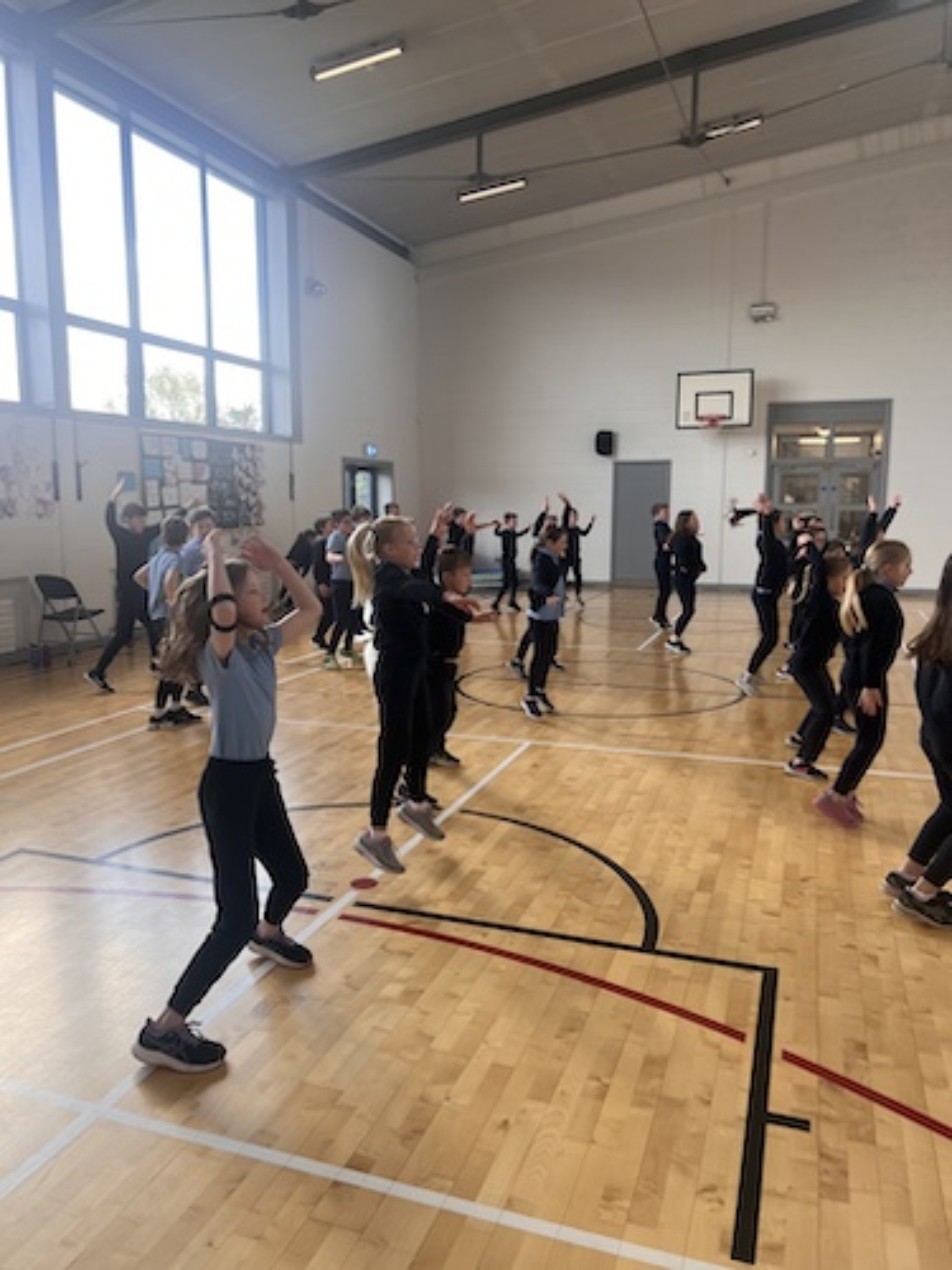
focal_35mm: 26
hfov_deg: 53.1
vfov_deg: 67.3
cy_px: 635
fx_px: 953
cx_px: 476
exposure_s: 1/163
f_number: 1.5
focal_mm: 5.7
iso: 50
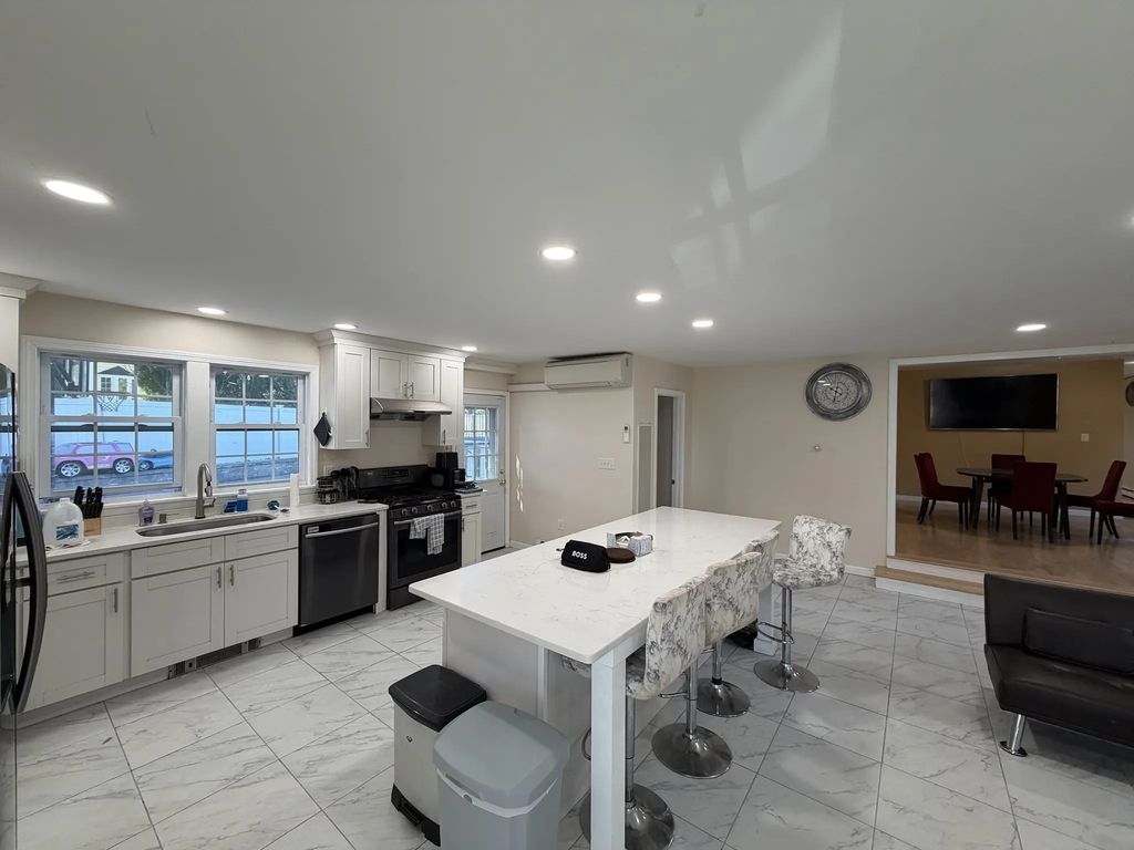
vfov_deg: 85.7
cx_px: 567
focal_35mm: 14
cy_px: 425
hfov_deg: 102.1
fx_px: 459
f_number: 2.2
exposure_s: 1/120
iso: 160
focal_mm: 2.22
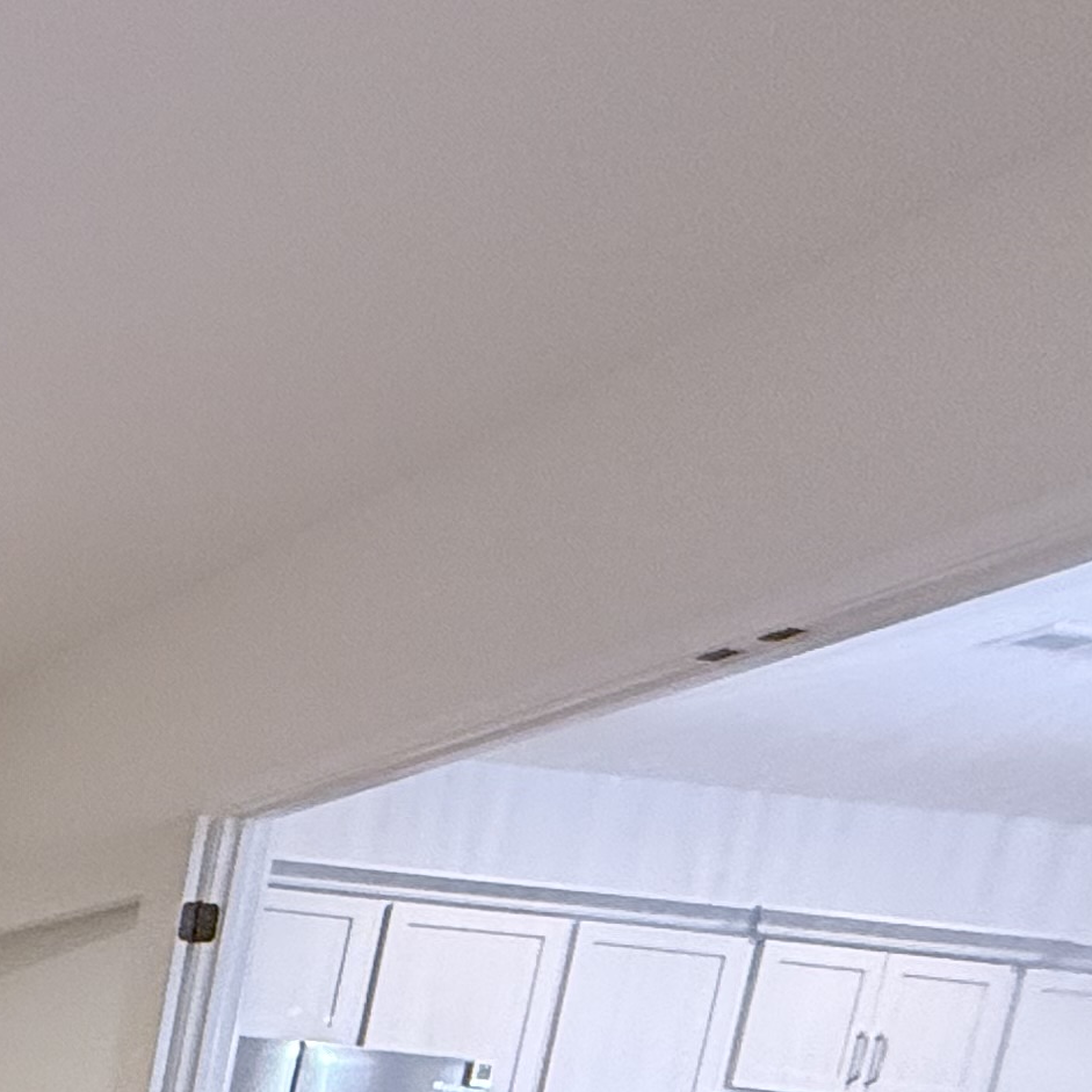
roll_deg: -6.6
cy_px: 1513
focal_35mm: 53
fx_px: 1892
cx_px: -1070
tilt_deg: -7.6
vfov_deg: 26.1
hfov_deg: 19.3
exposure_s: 1/60
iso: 500
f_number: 2.2
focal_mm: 2.22
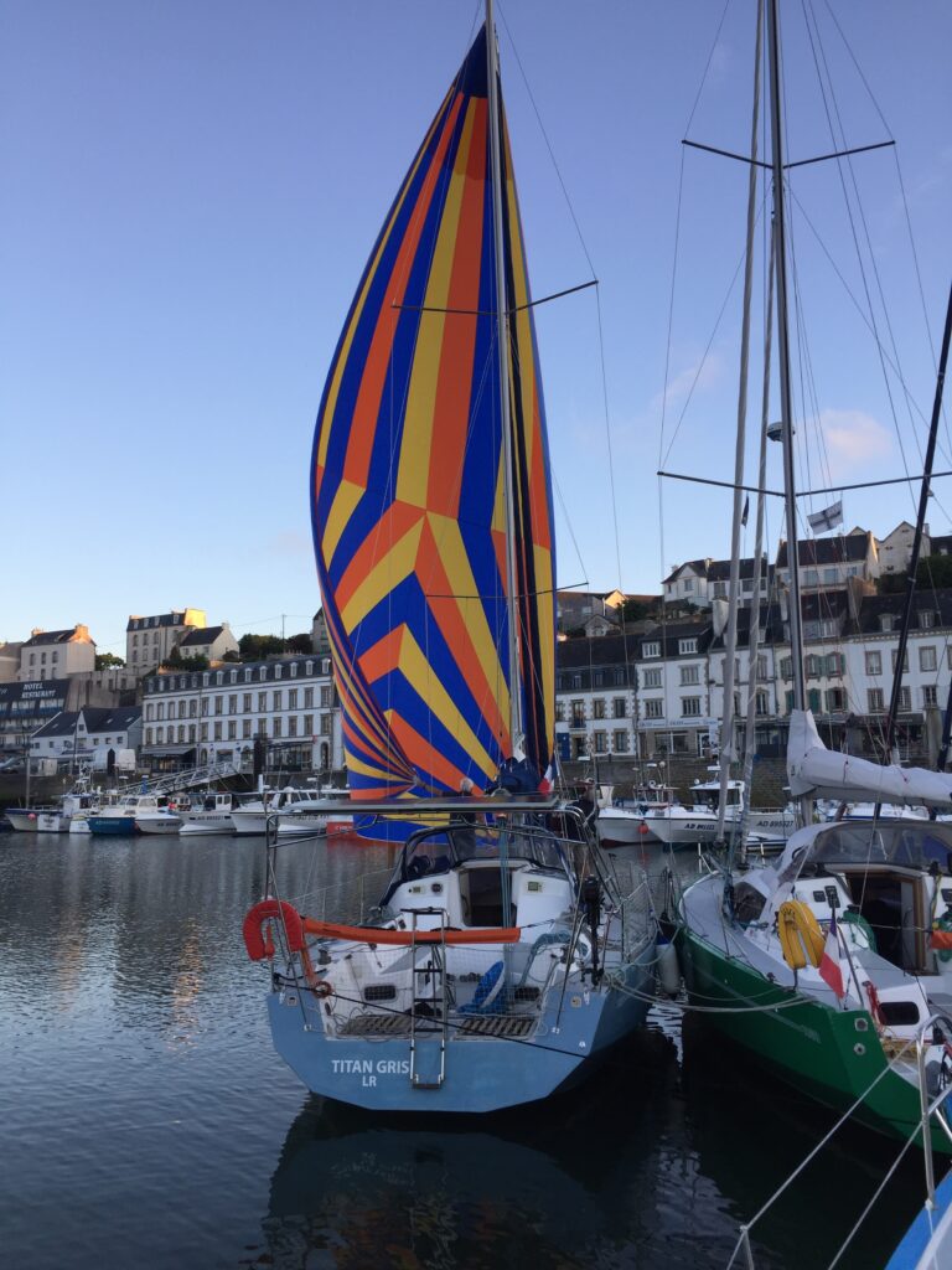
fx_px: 1063
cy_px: 635
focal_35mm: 29
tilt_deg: +7.4
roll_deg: -0.1
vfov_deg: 61.7
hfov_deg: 48.2
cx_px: 476
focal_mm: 4.15
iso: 32
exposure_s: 1/264
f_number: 2.2
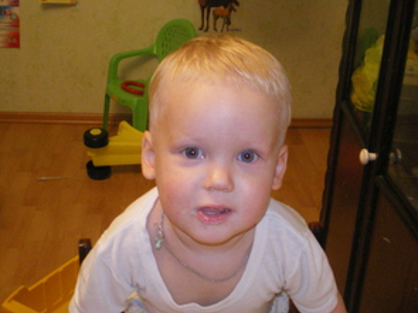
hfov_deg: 33.2
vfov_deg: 25.2
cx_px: 222
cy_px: 178
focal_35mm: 58
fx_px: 700
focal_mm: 6.3
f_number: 3.1
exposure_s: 1/30
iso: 400
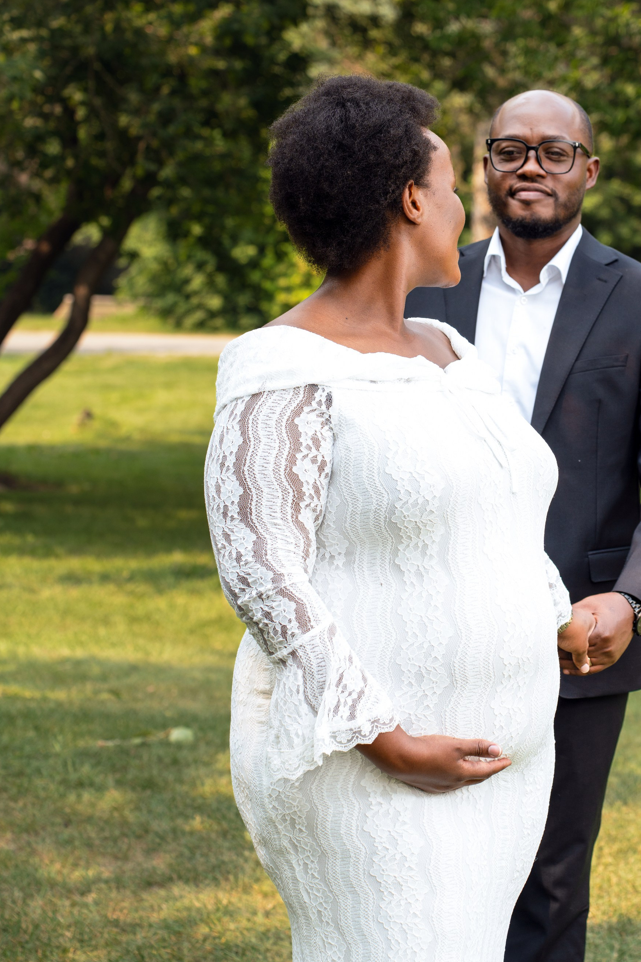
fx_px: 3125
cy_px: 314
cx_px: 497
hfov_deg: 11.7
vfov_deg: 17.4
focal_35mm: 117
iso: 100
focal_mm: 75
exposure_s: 1/200
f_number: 5
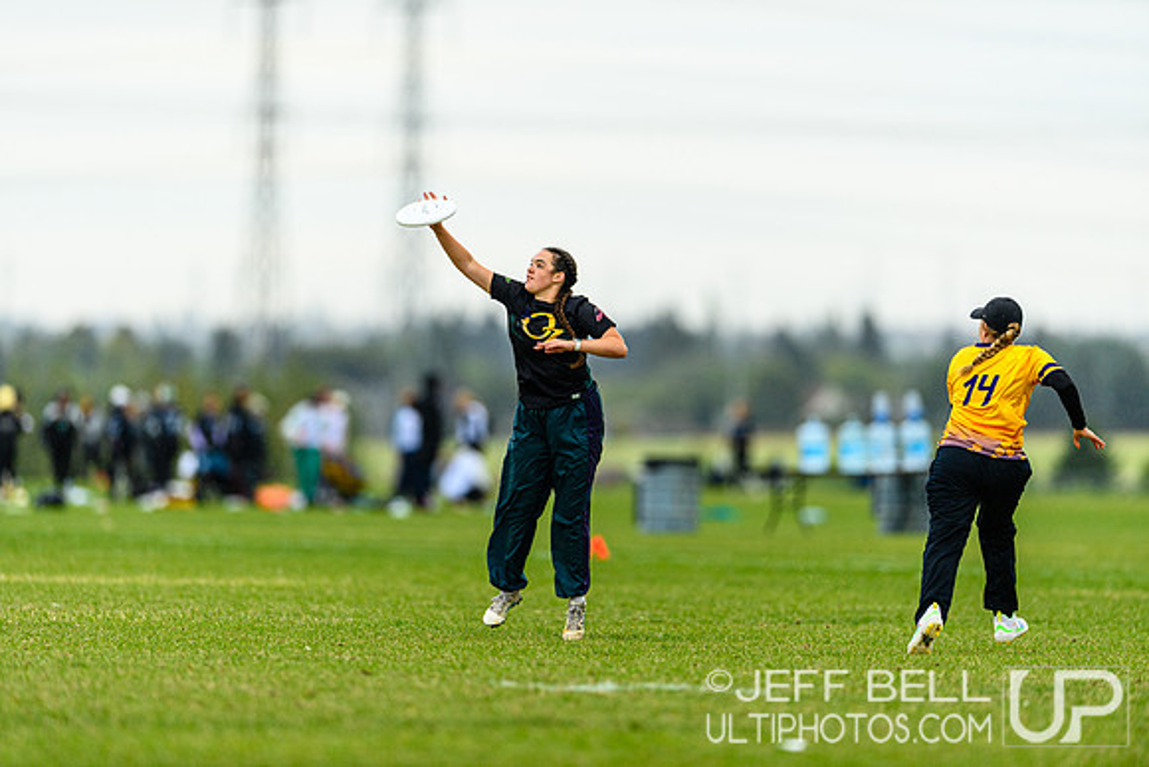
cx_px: 574
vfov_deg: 3.4
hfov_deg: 5.2
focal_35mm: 400
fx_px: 12769
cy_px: 384
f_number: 3.2
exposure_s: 1/1250
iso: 320
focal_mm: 400
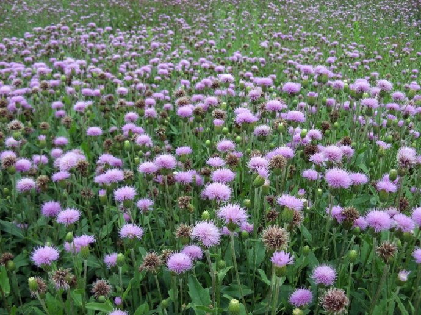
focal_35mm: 38
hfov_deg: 49.0
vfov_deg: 37.7
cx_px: 210
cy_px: 158
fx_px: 462
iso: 50
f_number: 2.8
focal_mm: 6.3
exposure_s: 1/64
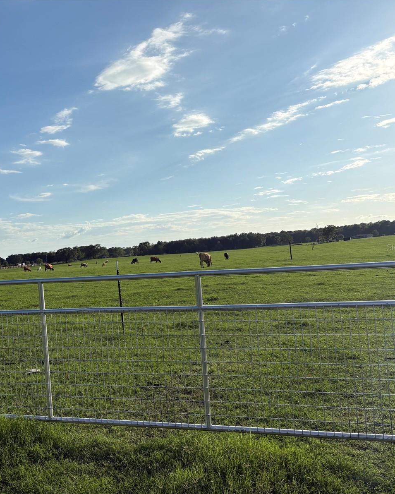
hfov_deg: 41.9
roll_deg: +5.5
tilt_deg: +1.4
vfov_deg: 52.8
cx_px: 95
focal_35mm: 34
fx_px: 497
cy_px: 247
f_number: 1.6
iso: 50
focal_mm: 5.96
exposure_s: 1/7813
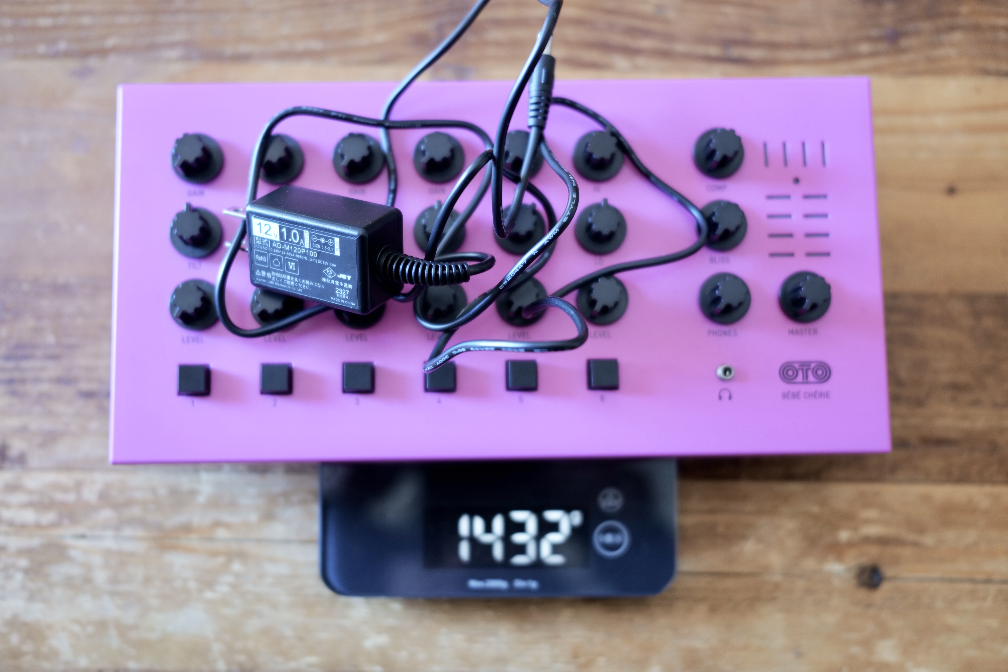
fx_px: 1260
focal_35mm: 45
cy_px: 336
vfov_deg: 29.9
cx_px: 504
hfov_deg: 43.6
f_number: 2.8
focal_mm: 45
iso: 400
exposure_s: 1/60
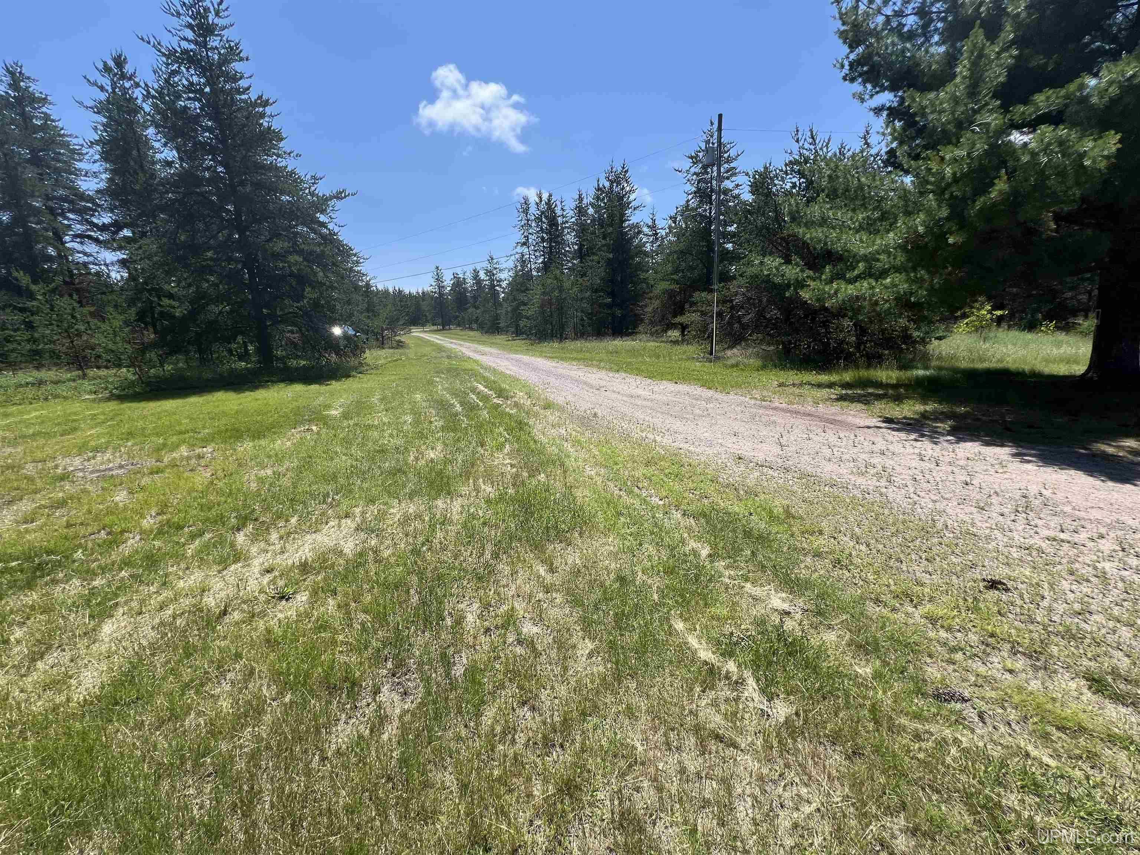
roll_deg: +1.4
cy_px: 428
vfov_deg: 89.9
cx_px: 570
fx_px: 428
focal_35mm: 13
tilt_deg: -10.7
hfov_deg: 106.2
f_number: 1.8
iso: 32
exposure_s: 1/1074
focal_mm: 1.57
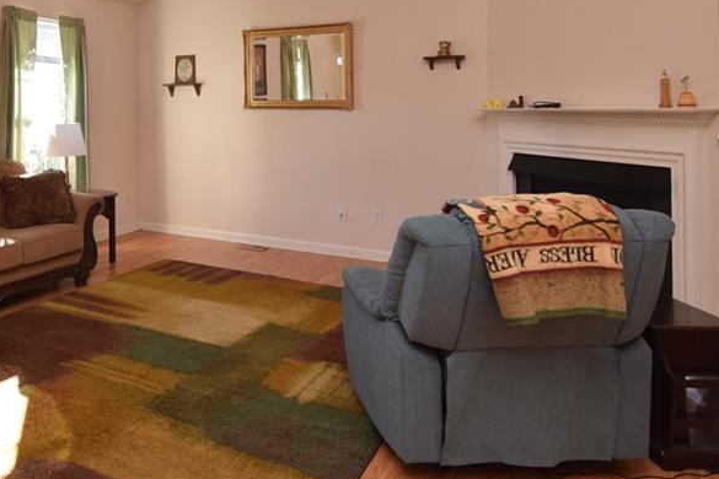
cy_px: 92
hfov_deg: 60.8
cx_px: 192
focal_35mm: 29
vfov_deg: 42.9
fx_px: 577
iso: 800
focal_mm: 11
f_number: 5.6
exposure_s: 1/125
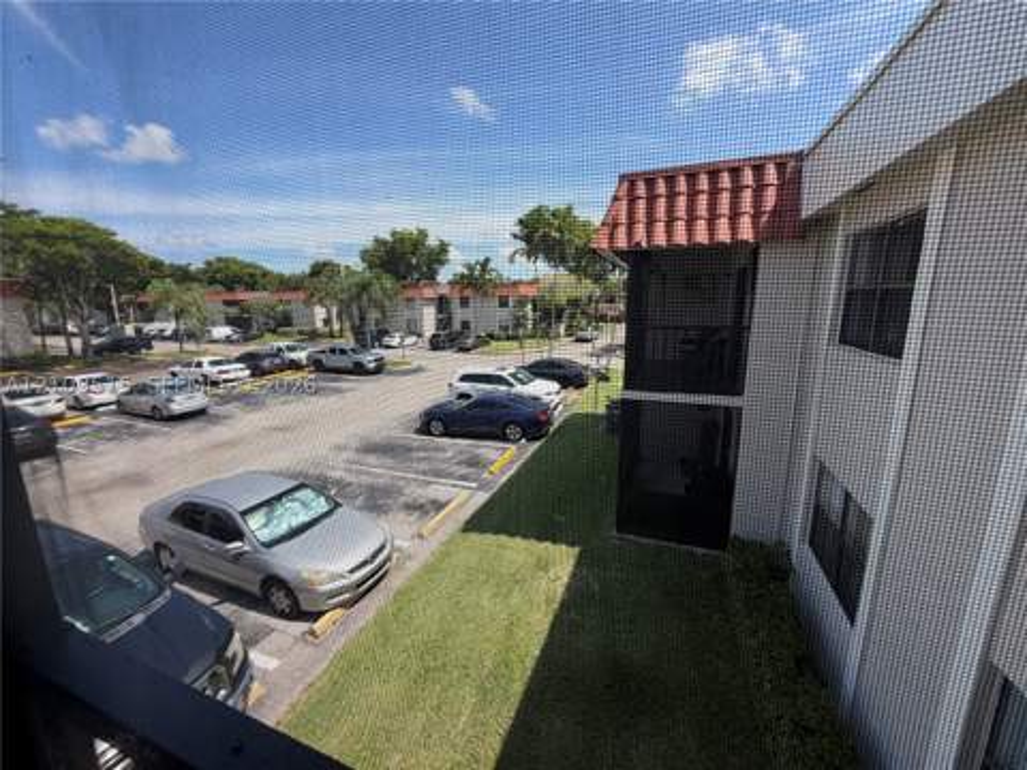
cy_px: 385
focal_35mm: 14
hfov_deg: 102.1
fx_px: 415
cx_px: 514
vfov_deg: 85.7
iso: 40
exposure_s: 1/644
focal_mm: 2.22
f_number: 2.2
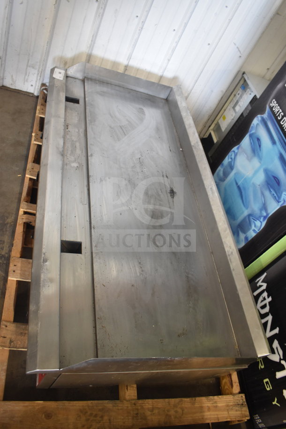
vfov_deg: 67.4
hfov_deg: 47.9
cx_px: 143
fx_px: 322
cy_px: 214
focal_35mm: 27
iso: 1000
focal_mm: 18
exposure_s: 1/30
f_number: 3.5
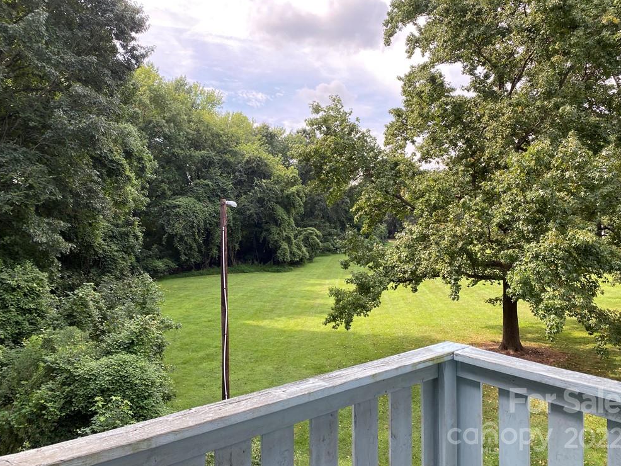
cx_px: 314
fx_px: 484
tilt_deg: -1.8
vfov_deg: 51.4
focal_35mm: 27
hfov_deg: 65.3
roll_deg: -0.4
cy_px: 237
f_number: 1.8
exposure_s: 1/417
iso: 32
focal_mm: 4.25
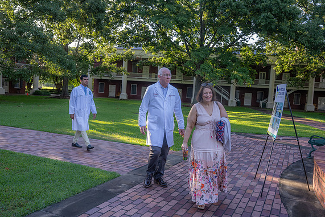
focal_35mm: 31
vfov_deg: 42.3
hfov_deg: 60.3
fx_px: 280
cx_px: 164
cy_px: 107
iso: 250
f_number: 5
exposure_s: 1/160
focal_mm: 30.5
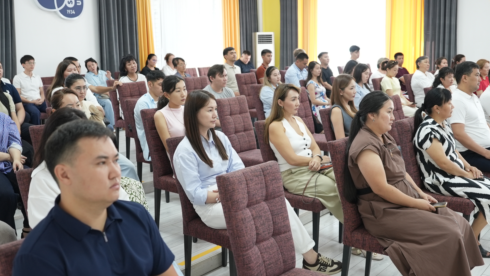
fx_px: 494
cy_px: 145
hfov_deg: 52.8
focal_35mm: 38
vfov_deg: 31.2
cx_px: 245
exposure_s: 1/100
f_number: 2.8
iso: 500
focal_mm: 24
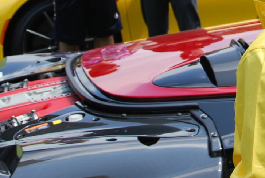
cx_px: 208
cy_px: -34
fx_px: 1207
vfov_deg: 8.3
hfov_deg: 12.5
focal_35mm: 164
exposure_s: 1/200
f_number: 7.1
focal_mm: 31
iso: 100
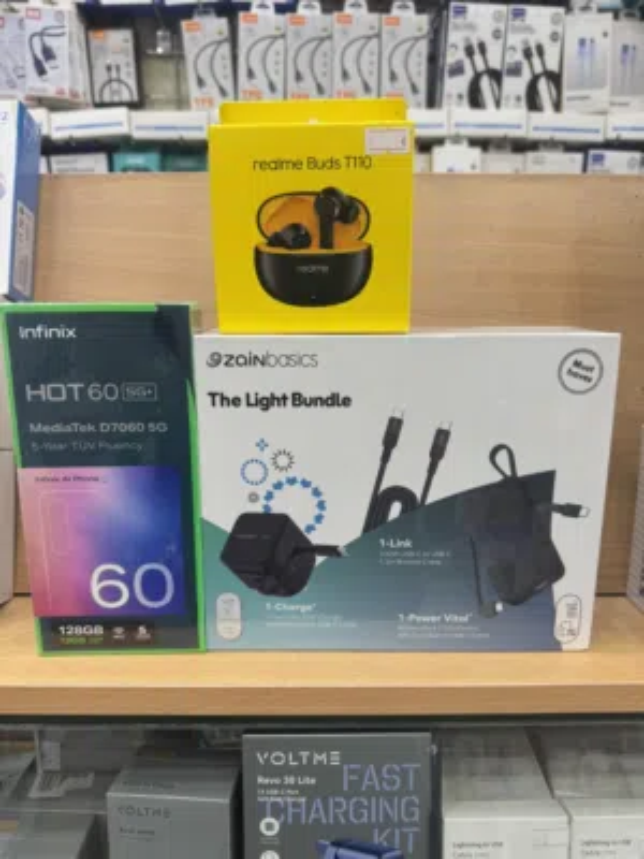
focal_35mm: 24
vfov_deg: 71.6
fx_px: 595
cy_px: 430
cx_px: 322
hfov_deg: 56.8
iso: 80
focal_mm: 6.76
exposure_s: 1/651
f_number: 1.78
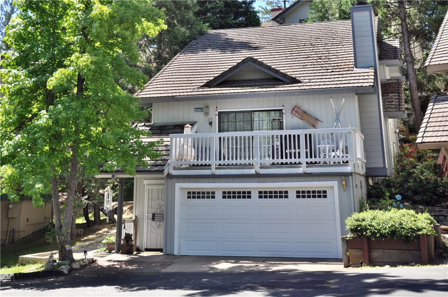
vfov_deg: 28.0
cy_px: 148
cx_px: 224
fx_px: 597
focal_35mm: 48
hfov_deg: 41.2
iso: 200
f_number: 7.1
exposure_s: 1/200
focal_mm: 32
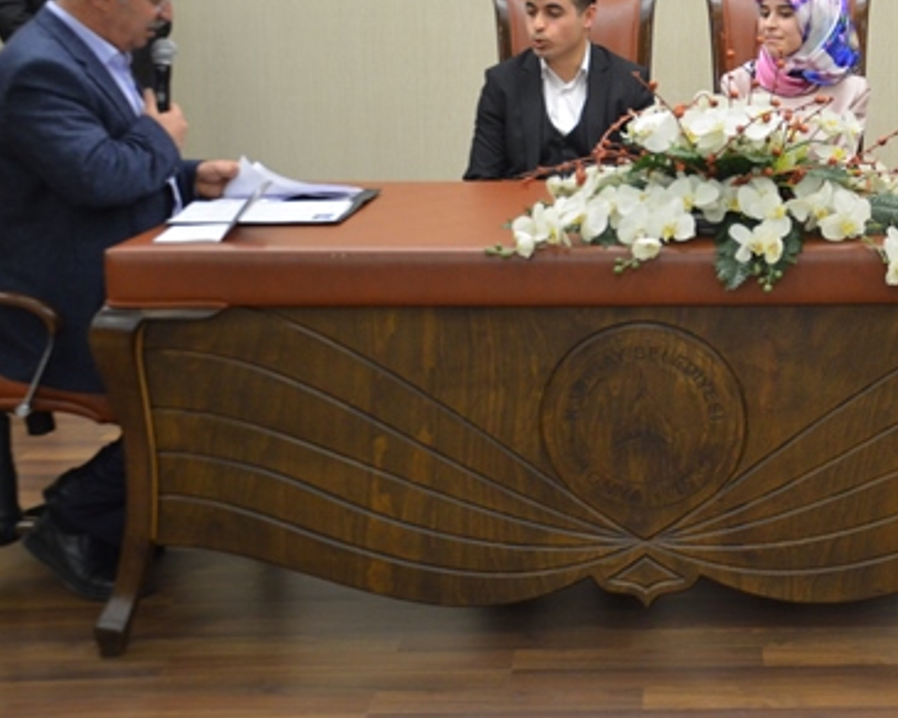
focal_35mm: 69
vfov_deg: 22.0
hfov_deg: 27.0
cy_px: 209
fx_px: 1834
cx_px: 723
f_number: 4.5
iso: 1000
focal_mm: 28
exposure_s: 1/80
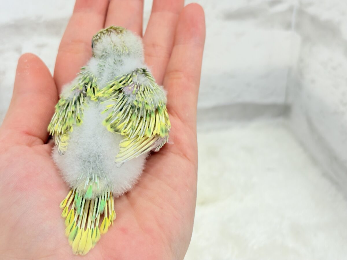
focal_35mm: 52
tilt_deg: -26.6
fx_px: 521
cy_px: 130
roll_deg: +1.0
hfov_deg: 36.8
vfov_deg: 28.0
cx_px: 174
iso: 32
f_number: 1.6
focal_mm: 5.96
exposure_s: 1/50
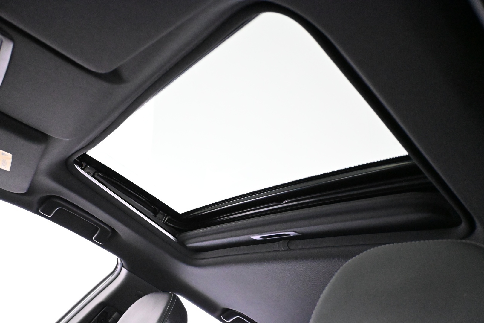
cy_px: 162
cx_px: 242
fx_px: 393
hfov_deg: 63.2
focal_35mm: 29
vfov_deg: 44.6
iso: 10000
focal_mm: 19.5
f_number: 3.8
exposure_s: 1/60
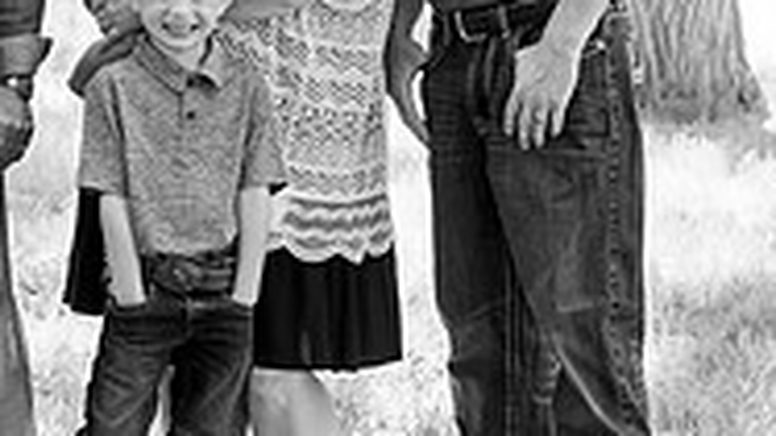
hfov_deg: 9.4
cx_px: -162
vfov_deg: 5.3
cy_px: -77
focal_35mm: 227
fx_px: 4669
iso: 800
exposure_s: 1/250
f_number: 4.5
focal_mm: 70
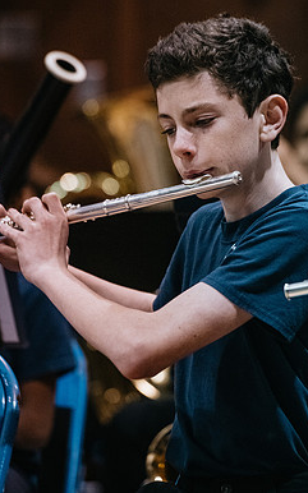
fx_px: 3831
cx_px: 187
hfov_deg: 4.6
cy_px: 266
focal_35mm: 285
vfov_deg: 7.4
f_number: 3.5
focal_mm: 200
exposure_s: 1/250
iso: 4000
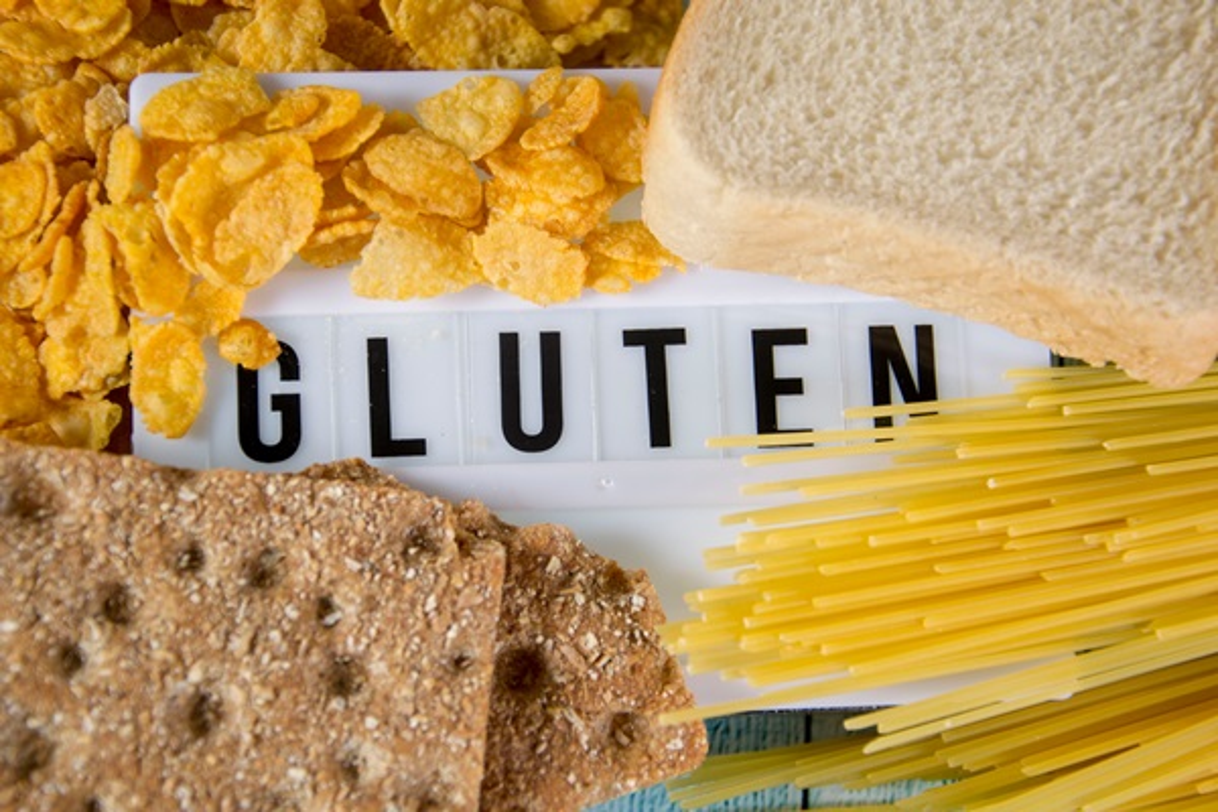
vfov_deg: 17.5
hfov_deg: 26.0
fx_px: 2639
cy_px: 406
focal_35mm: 78
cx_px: 609
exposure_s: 1/100
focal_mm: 52
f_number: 5
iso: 100
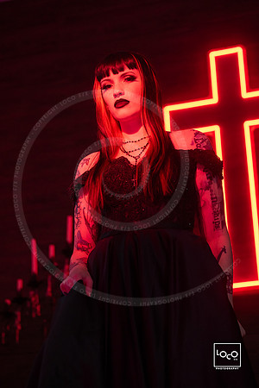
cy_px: 194
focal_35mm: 85
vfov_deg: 23.9
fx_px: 917
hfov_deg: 16.1
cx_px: 130
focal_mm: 85
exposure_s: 1/200
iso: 1600
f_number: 2.7
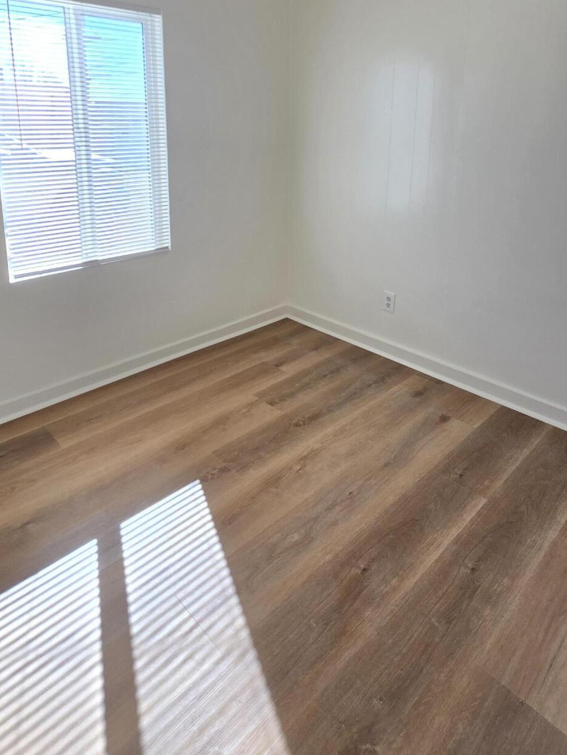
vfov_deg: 75.1
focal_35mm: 21
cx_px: 256
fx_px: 458
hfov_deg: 63.3
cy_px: 220
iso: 50
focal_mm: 2.2
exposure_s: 1/182
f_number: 2.2
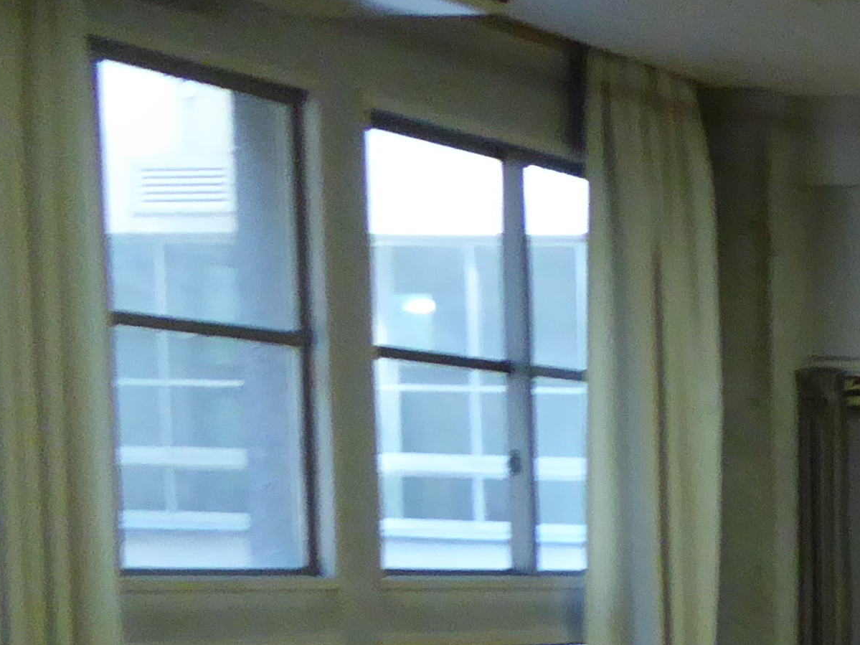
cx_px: 1714
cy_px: 931
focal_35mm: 98
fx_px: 2434
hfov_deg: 15.8
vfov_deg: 14.2
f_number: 3.3
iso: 400
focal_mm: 4.3
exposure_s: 1/40
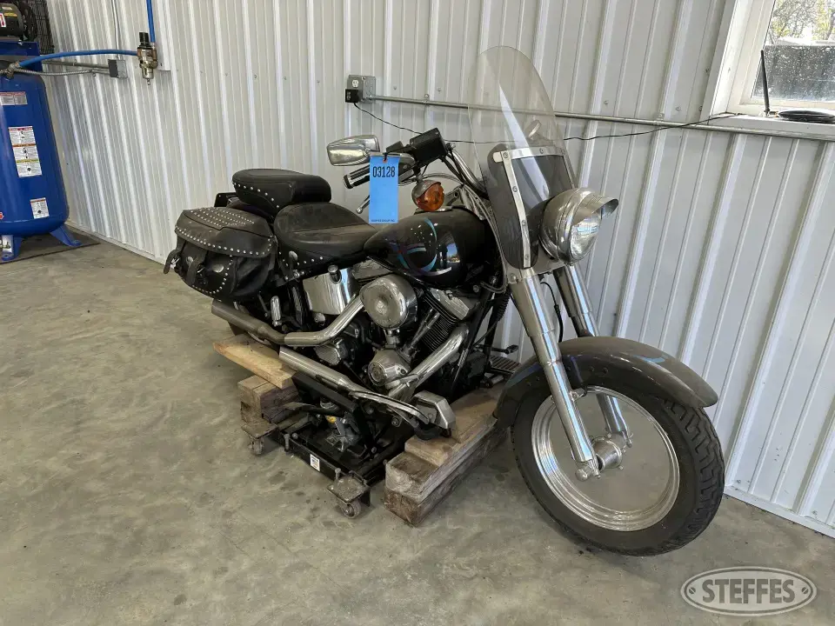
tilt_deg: -22.7
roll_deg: -2.5
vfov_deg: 56.8
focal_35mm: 24
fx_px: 579
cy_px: 313
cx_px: 418
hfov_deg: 71.6
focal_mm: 6.86
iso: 64
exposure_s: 1/204
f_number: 1.78
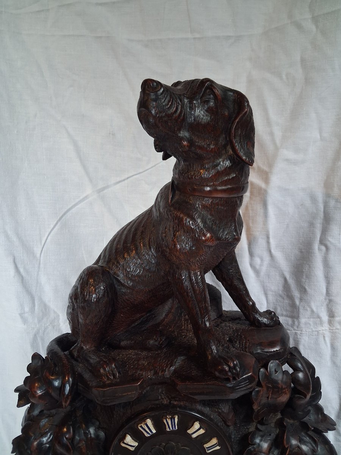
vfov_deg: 65.3
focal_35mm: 27
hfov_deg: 51.4
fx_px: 355
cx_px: 170
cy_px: 228
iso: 500
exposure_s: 1/33
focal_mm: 4
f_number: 1.8
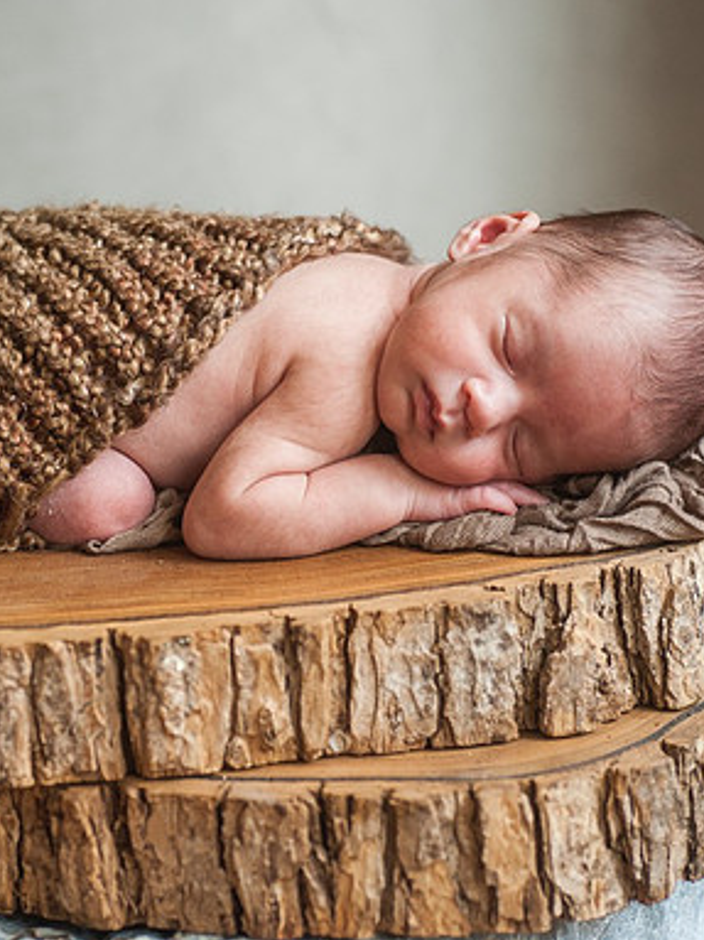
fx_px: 3554
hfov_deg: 11.3
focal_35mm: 131
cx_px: 228
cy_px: 469
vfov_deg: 15.1
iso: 1250
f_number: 0.86
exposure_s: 1.06
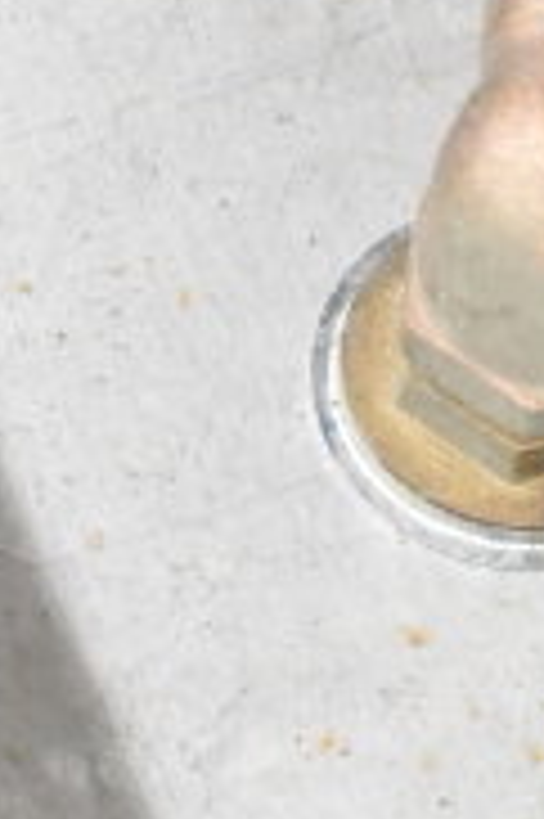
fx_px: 5303
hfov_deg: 5.8
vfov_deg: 8.7
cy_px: -277
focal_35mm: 234
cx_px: 755
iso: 6400
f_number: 14
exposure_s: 1/800
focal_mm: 31
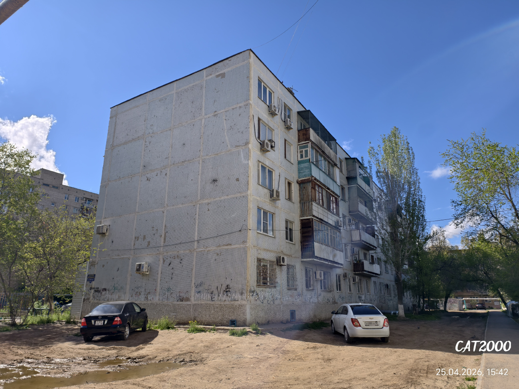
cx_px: 260
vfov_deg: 58.9
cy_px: 194
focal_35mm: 23
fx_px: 345
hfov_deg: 73.9
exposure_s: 1/3571
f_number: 1.57
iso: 72
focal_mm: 6.54
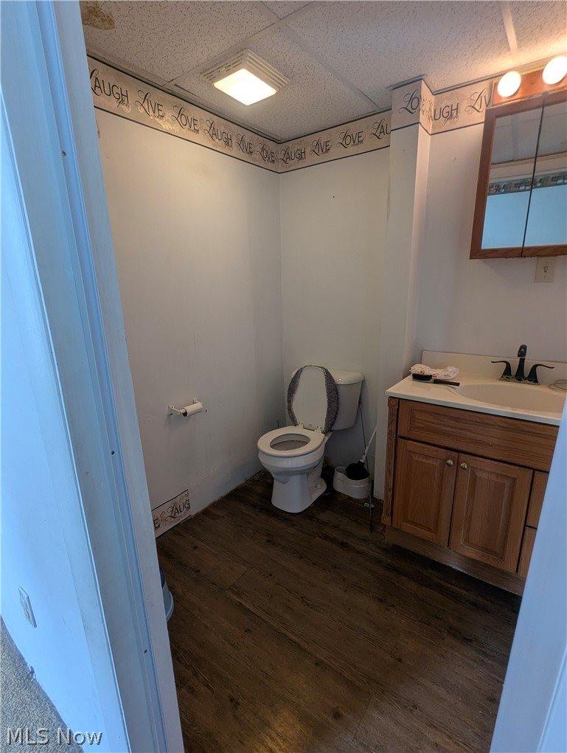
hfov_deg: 78.3
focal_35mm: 16
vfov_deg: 94.4
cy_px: 376
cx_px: 284
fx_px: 348
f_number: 2.2
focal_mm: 2.35
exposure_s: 1/30
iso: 40
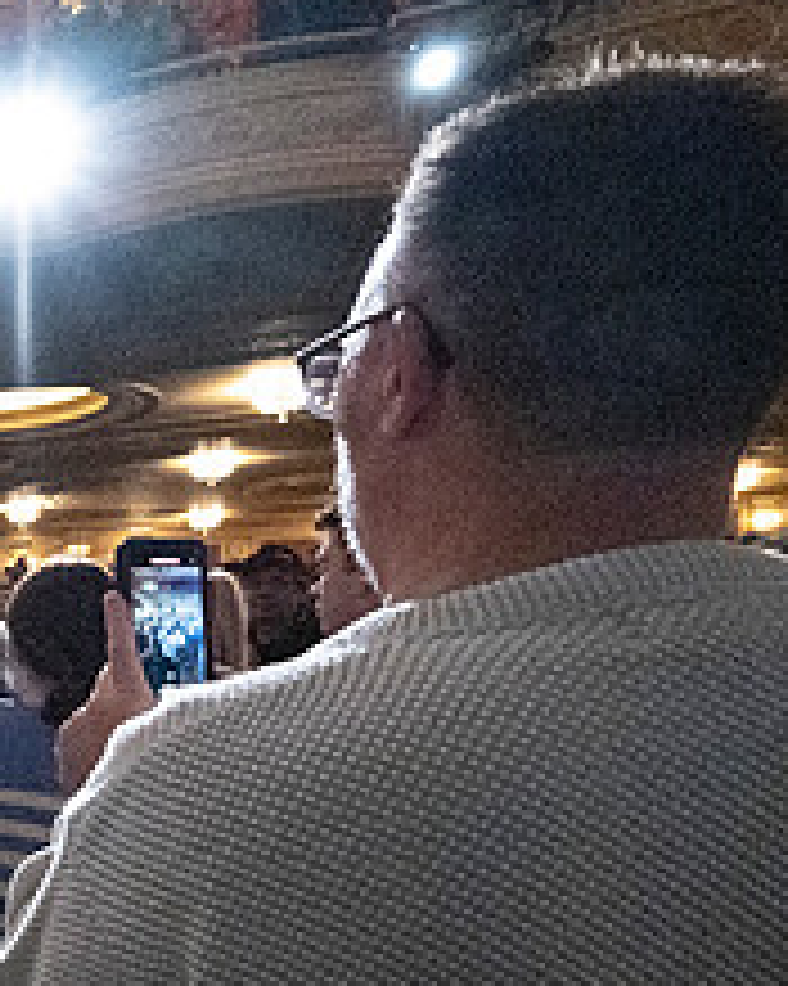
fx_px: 1196
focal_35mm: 41
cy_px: 768
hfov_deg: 25.2
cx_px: -459
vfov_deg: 43.0
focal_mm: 16.5
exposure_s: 1/400
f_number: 4
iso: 40637
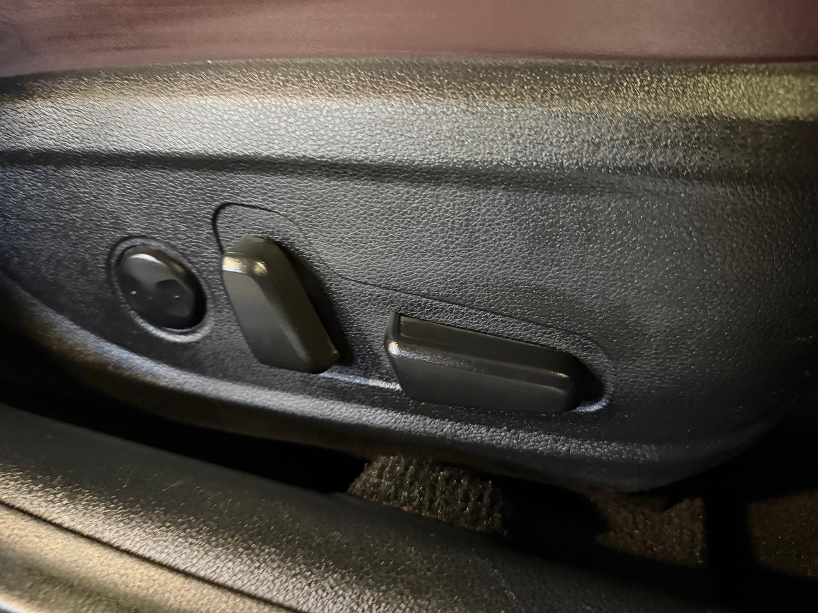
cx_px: 409
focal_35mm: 24
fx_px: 567
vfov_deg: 56.8
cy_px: 306
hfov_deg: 71.6
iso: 1000
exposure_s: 1/30
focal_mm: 6.76
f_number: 1.78
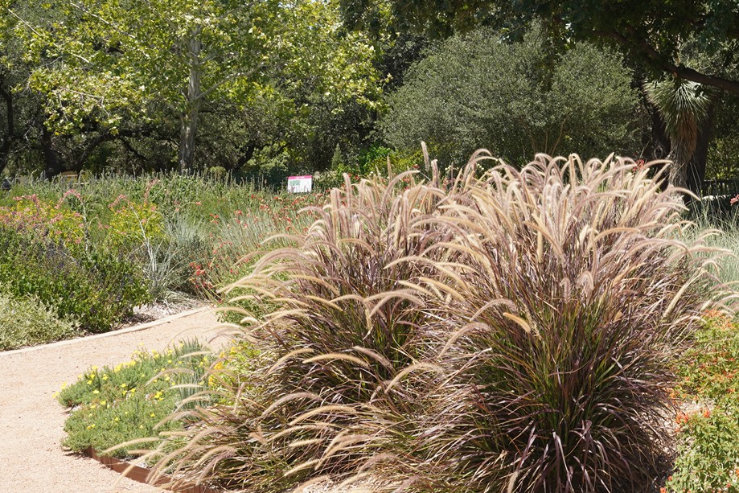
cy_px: 93
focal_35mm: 74
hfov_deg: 25.9
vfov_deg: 18.3
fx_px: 1519
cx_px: 741
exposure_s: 1/60
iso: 100
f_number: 13
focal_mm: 34
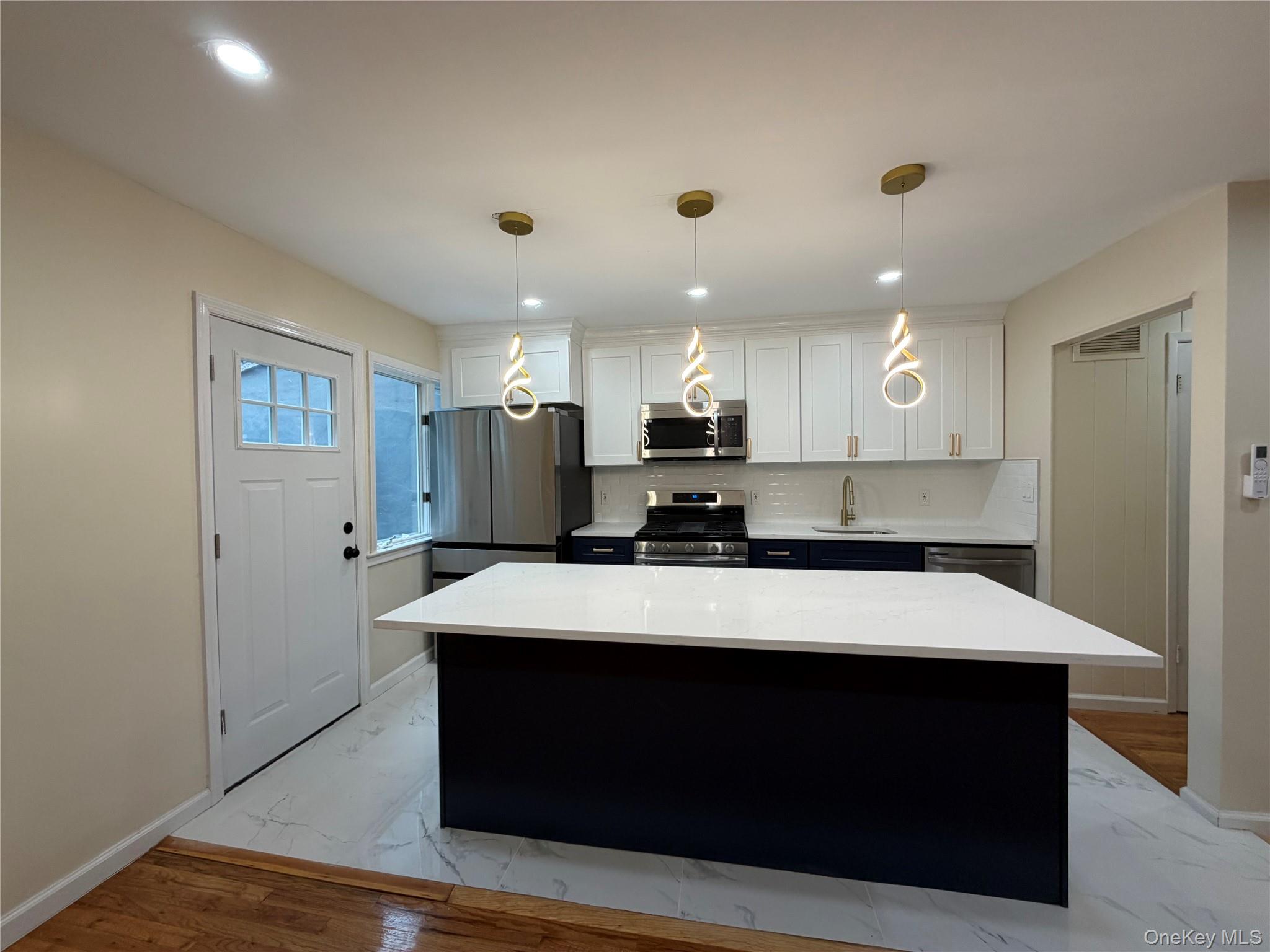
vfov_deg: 85.7
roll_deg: +1.7
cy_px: 476
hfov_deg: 102.1
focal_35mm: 14
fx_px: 514
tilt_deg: +1.7
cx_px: 635
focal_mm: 2.22
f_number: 2.2
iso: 125
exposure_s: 1/120
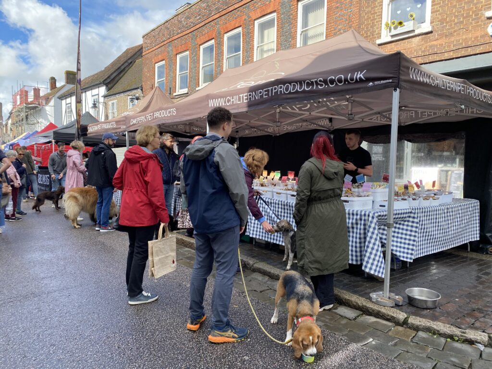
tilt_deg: -4.7
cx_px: 246
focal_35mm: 26
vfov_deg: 53.1
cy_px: 184
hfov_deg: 67.3
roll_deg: -0.9
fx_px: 370
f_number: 1.8
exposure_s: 1/957
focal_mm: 4.25
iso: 32
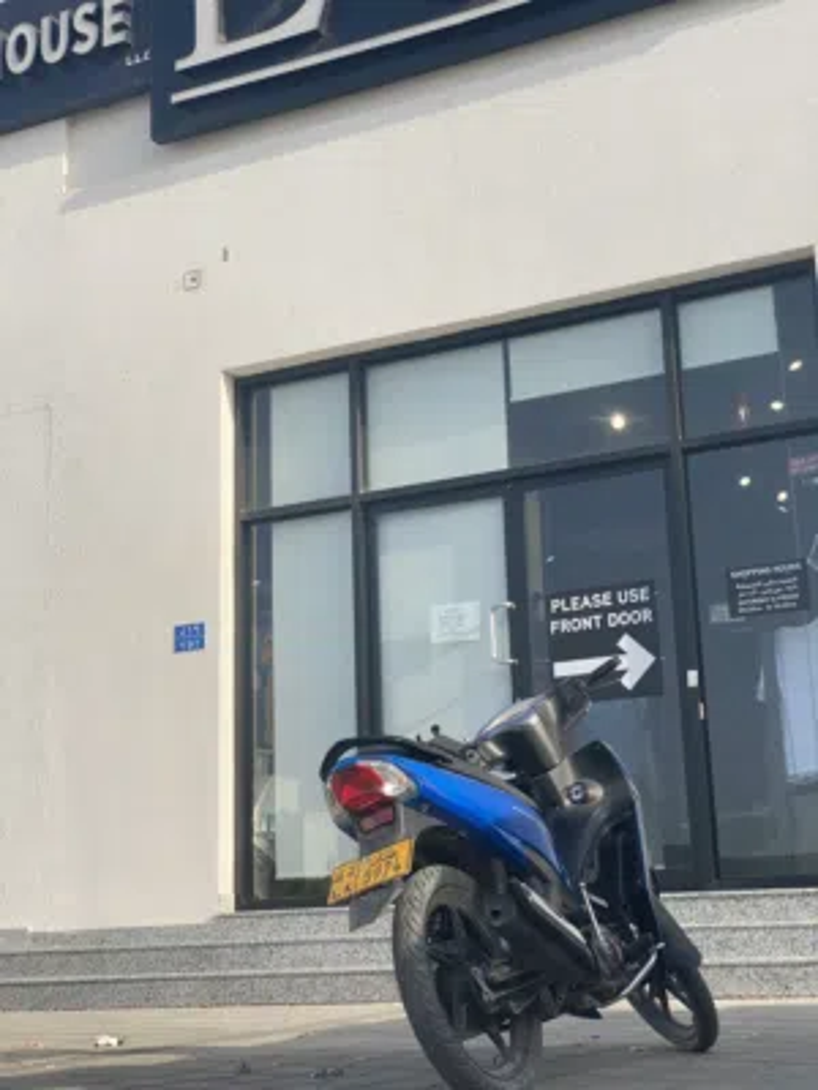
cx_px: 409
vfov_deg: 36.8
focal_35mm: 52
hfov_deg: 28.0
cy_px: 545
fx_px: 1638
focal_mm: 6
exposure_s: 1/1089
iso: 20
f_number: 2
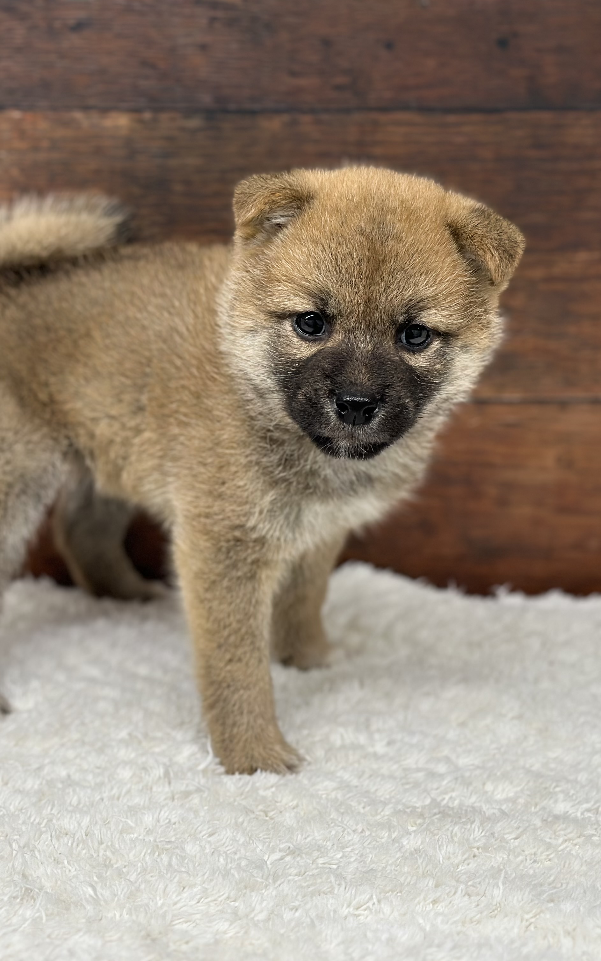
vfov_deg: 30.2
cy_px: 480
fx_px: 1782
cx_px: 224
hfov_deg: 19.1
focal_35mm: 68
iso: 125
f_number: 1.78
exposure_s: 1/138
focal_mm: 6.86
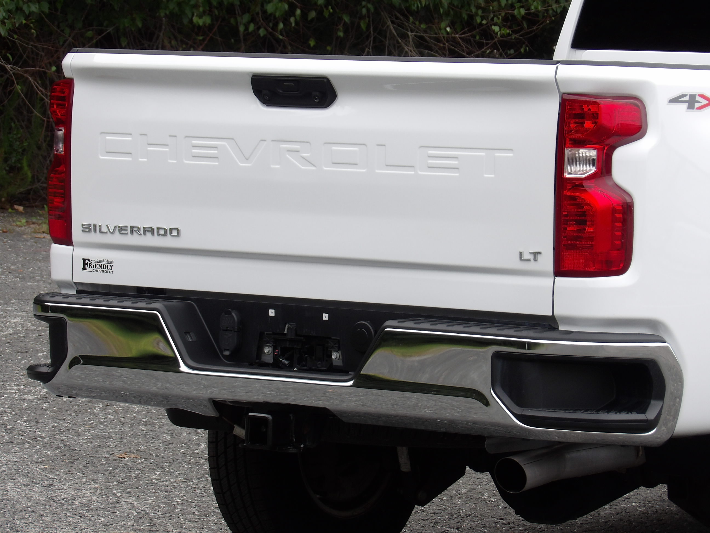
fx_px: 4061
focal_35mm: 198
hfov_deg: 10.0
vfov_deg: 7.5
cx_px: 355
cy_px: 266
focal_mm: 35.6
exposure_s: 1/100
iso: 107
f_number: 4.5
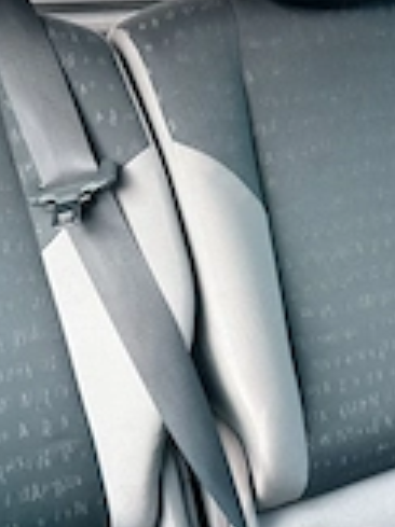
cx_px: 376
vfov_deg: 30.0
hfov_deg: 22.2
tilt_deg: -24.2
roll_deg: -2.2
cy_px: 369
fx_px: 975
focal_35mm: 64
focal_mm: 5.96
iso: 200
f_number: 1.6
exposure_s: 1/60
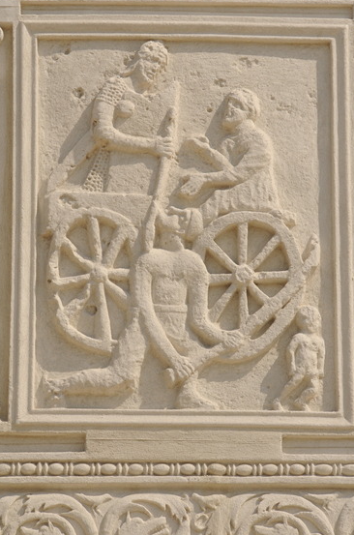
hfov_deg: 5.6
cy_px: 222
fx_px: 3596
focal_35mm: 243
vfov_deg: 8.5
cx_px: 175
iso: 320
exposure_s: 1/640
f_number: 13
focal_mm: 135
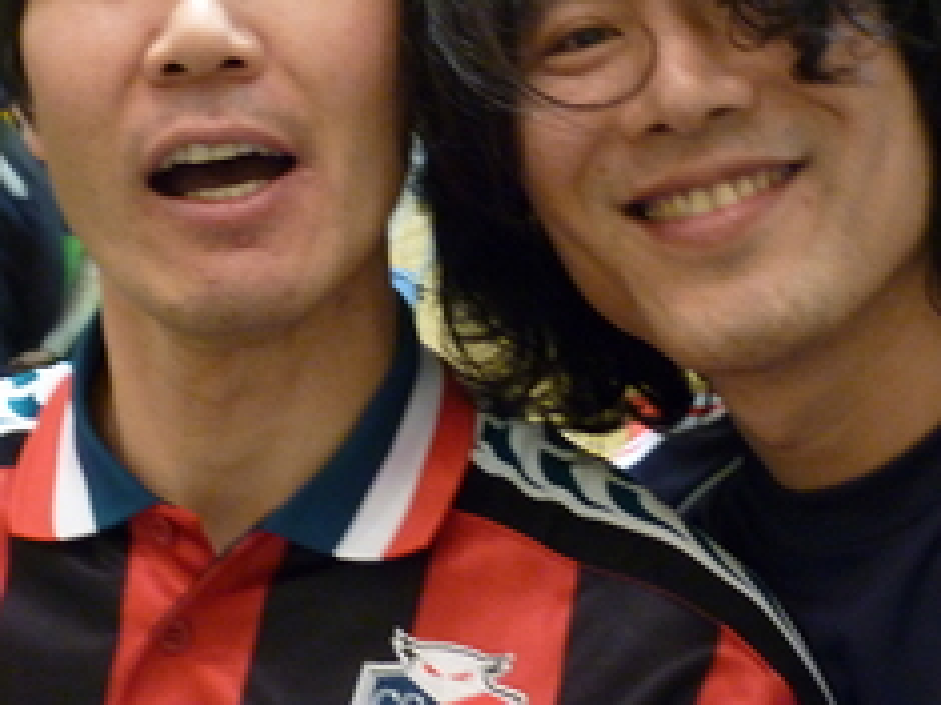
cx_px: 424
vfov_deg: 24.4
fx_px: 1603
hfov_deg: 32.7
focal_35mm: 59
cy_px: 150
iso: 400
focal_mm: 5.5
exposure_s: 1/25
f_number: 2.8
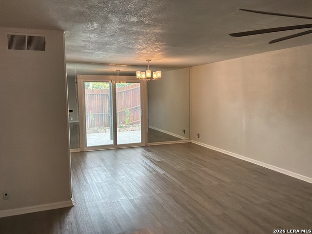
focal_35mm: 28
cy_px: 117
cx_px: 156
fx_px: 252
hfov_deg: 63.4
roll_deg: +1.1
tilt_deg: -6.0
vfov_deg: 49.7
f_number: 1.8
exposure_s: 1/276
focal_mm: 3
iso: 160
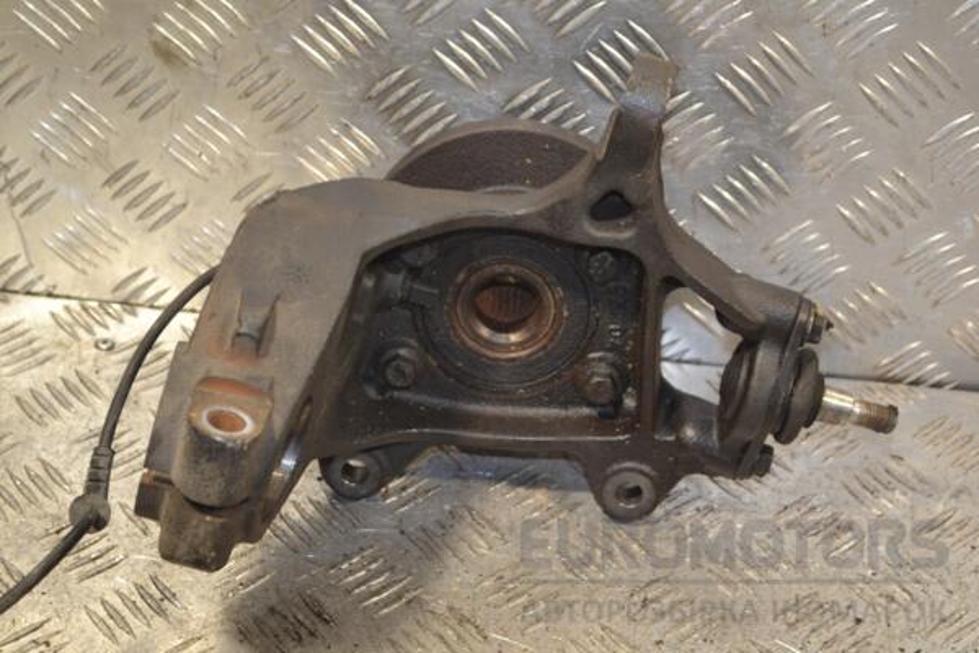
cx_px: 490
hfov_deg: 27.0
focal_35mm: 75
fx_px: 2039
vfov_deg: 18.2
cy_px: 326
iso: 640
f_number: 5.6
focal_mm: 50
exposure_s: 1/60
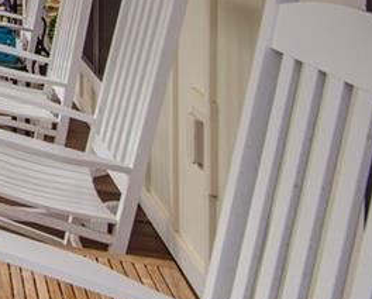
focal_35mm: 60
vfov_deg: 22.7
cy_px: -94
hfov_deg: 20.8
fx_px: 659
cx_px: -309
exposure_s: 1/160
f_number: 10
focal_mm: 11
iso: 100
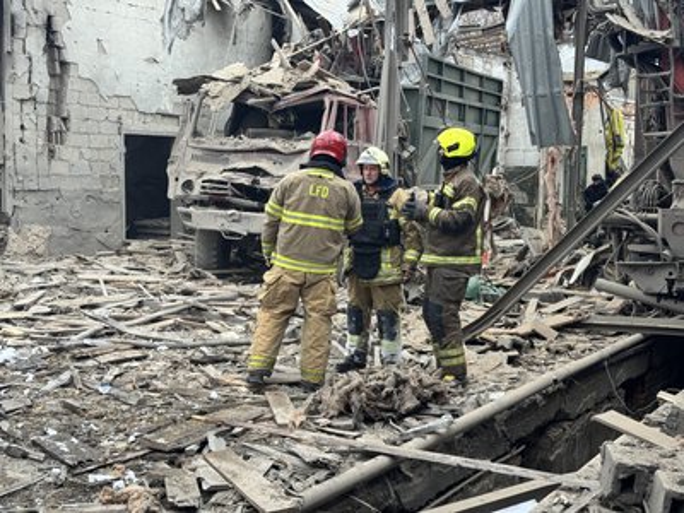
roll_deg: +0.0
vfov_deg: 30.3
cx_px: 342
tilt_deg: -5.4
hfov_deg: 39.7
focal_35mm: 48
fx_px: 948
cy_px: 256
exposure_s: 1/658
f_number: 1.78
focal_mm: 6.76
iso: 64
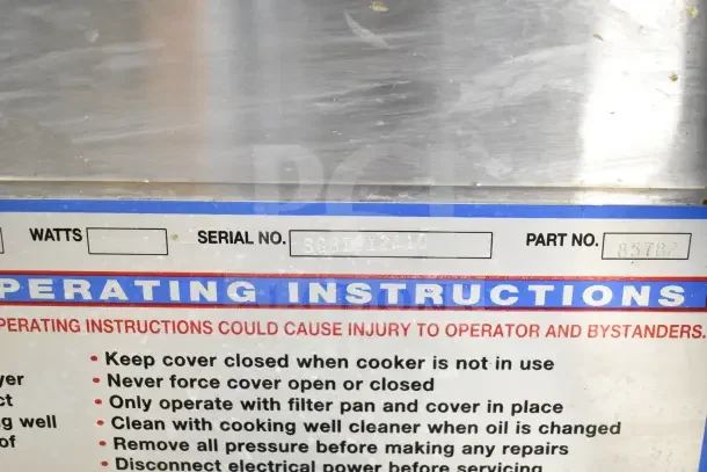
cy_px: 236
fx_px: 796
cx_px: 354
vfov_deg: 33.0
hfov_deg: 47.9
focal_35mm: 40
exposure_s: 1/40
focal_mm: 27
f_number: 4
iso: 4000
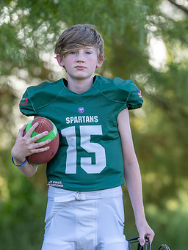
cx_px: 99
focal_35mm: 219
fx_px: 1585
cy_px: 131
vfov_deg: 9.0
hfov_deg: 6.8
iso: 125
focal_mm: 125
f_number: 2.8
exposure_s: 1/320
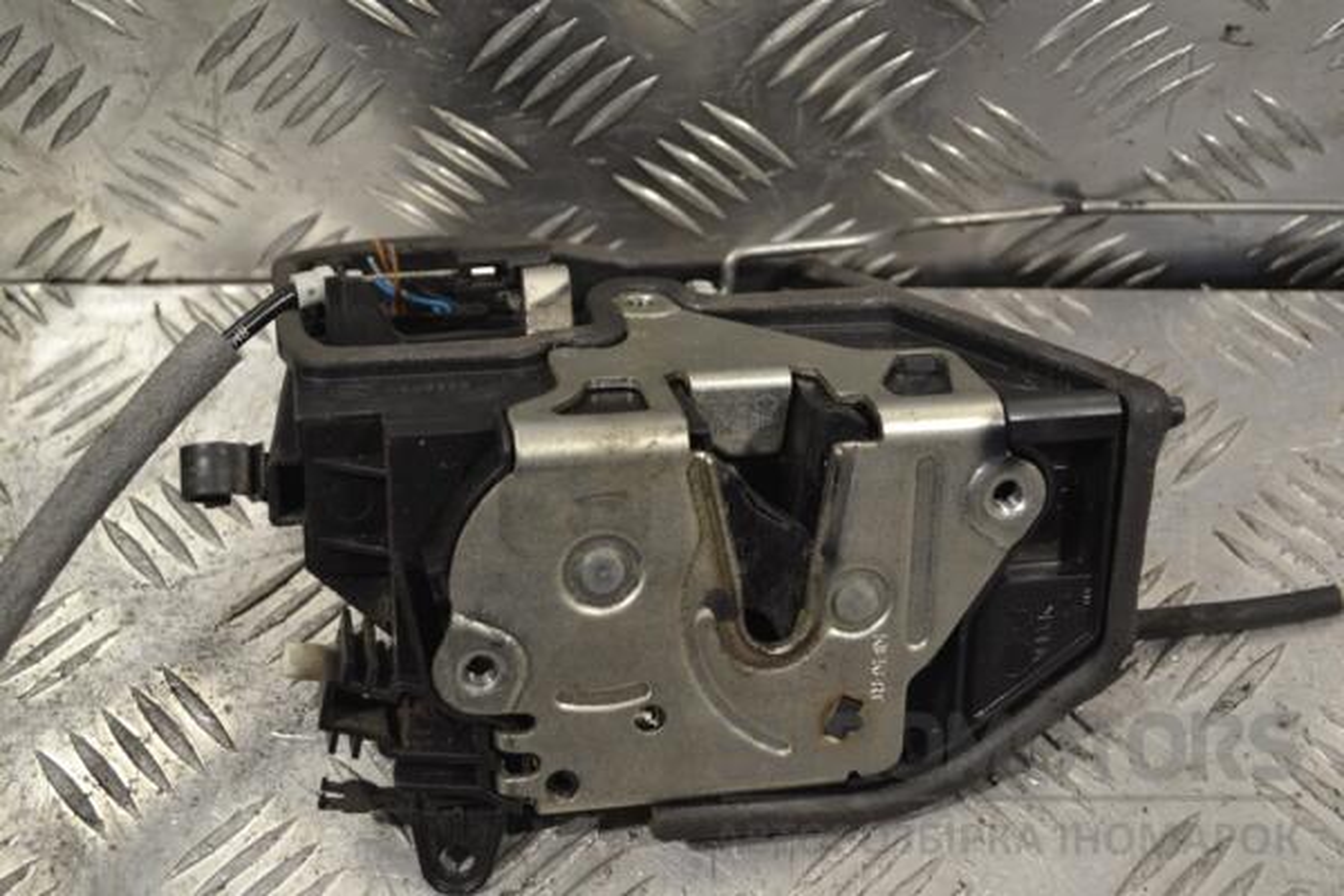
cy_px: 448
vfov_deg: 26.5
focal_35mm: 51
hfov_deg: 38.9
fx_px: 1904
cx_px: 672
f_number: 5
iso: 400
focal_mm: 34
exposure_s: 1/100
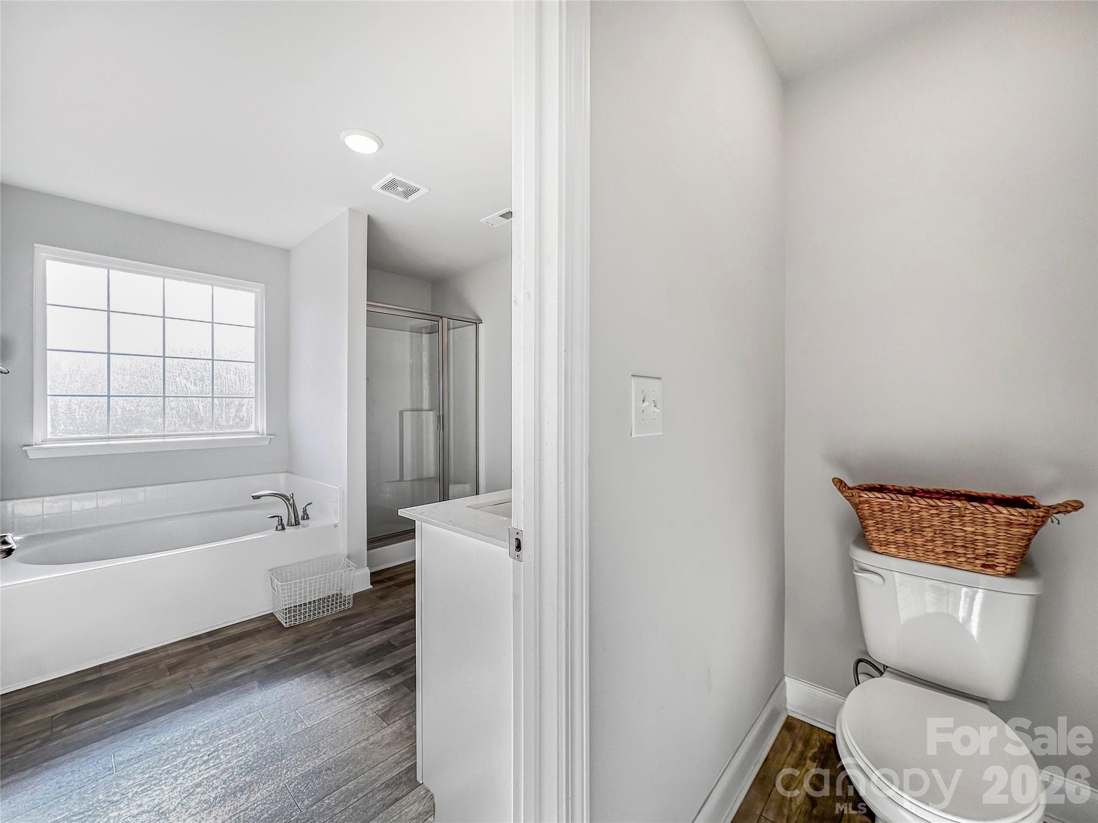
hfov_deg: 102.1
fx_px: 444
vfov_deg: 85.7
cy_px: 412
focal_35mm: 14
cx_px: 549
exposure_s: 1/180
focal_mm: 2.22
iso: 40
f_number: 2.2
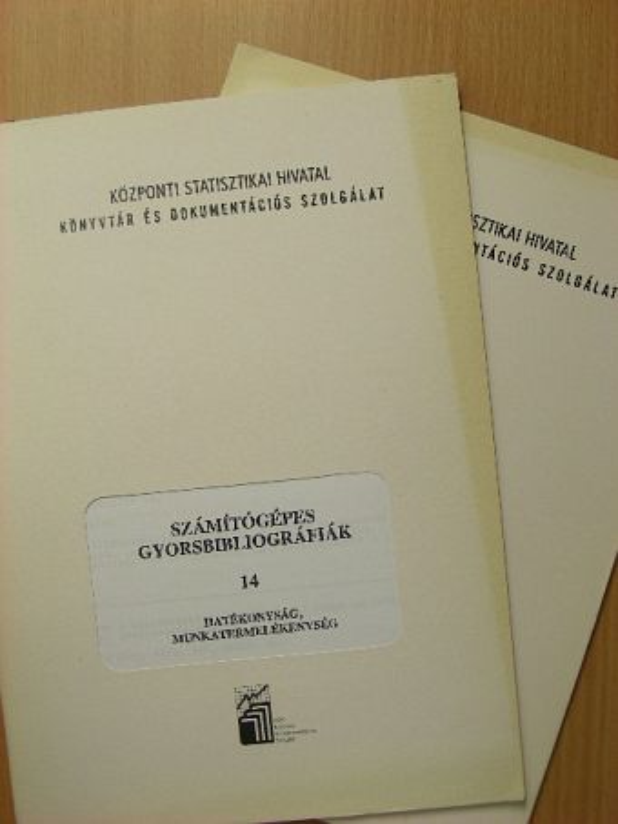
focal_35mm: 48
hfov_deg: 30.3
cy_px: 412
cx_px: 309
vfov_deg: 39.6
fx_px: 1142
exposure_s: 1/54.3
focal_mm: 8
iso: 50
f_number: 3.5
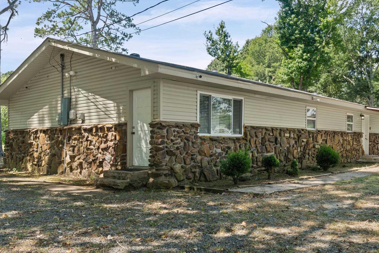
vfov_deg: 37.8
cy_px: 140
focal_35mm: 35
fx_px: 368
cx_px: 213
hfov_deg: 54.3
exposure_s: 1/25
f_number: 9
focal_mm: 18
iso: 250
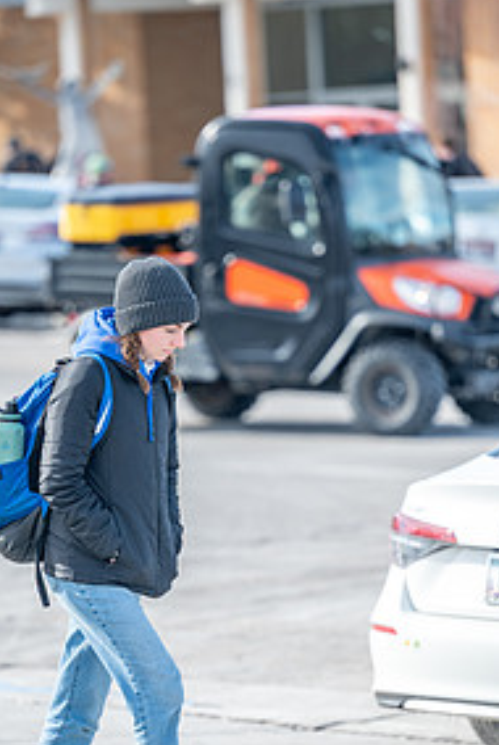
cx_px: 236
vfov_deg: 7.9
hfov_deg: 5.3
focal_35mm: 261
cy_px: 425
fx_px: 5413
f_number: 2.8
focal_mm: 165
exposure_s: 1/800
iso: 100
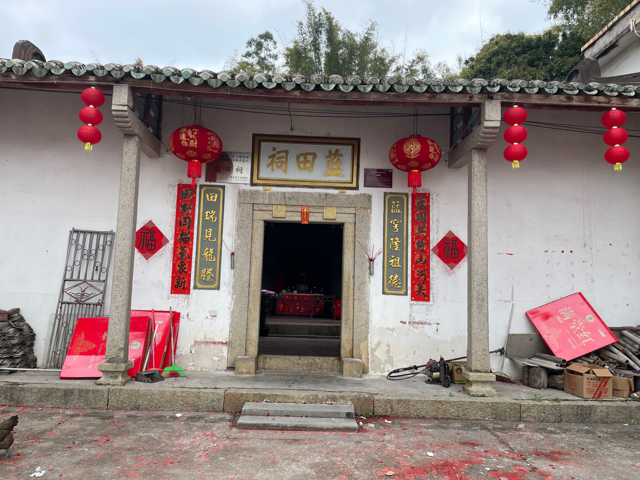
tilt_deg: +7.2
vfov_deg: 53.1
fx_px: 481
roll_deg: -2.1
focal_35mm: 26
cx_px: 320
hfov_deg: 67.3
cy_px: 240
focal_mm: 4.2
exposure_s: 1/662
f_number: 1.6
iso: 32
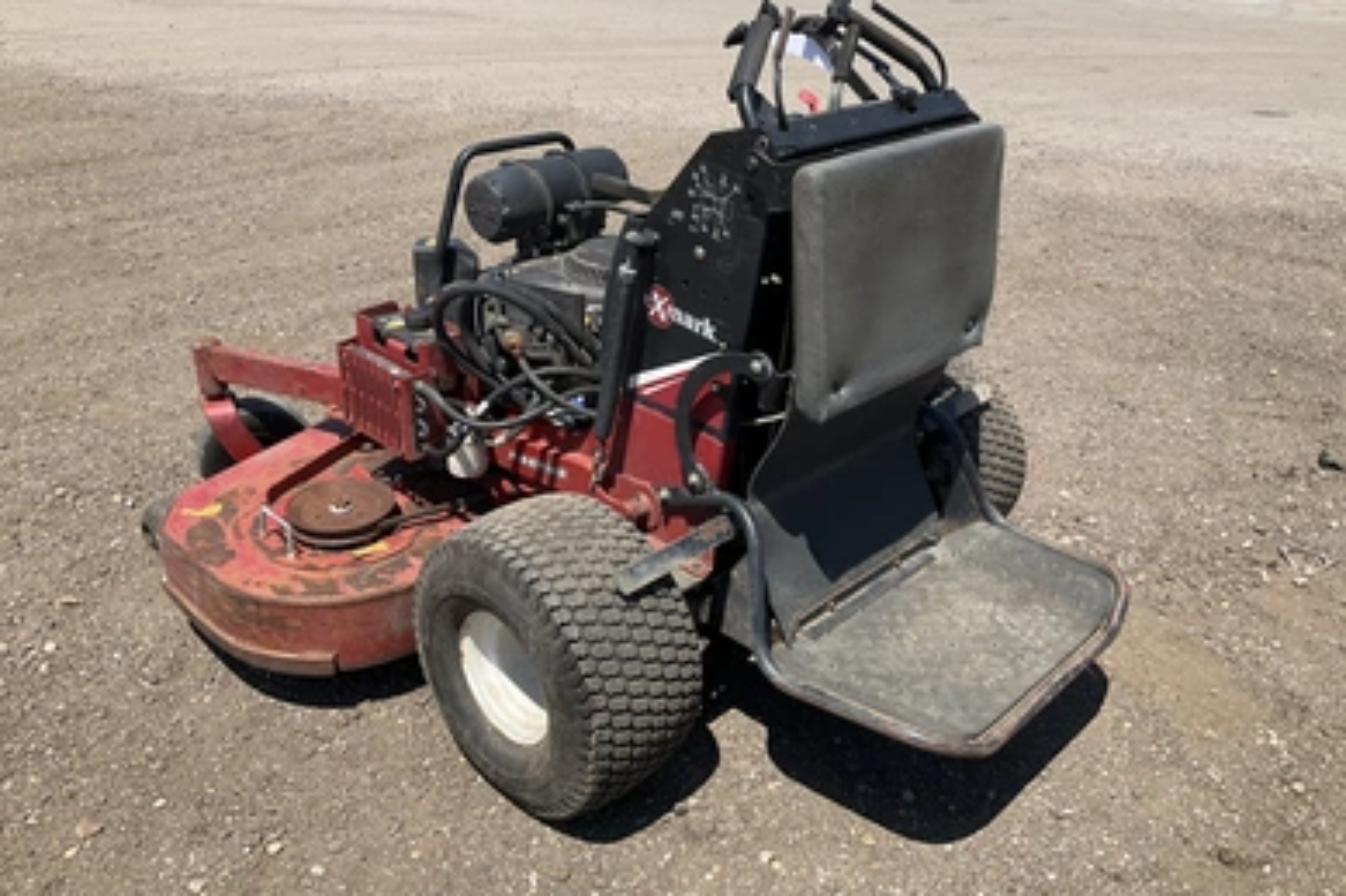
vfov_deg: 42.2
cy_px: 384
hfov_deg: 60.3
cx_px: 689
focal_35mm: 31
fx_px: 1159
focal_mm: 3
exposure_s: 1/1412
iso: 25
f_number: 1.8
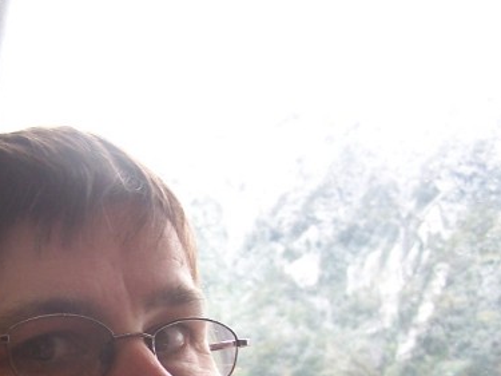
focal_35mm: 81
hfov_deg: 23.7
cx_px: 81
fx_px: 1172
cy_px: 371
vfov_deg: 17.8
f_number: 2.8
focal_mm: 6.3
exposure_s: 1/30
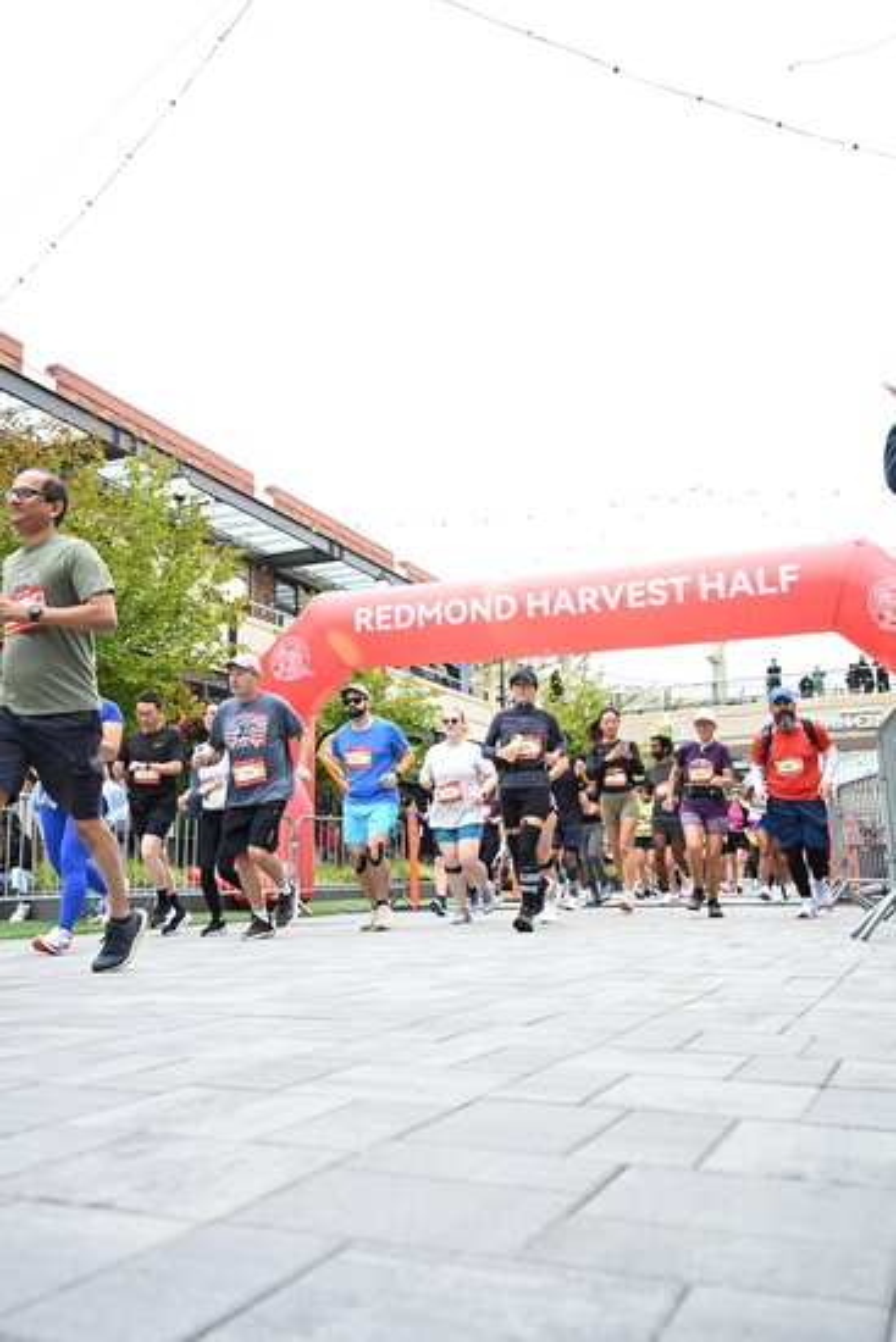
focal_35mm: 31
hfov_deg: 42.3
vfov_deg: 60.3
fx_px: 1157
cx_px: 448
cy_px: 671
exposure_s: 1/640
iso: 2000
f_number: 4
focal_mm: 31
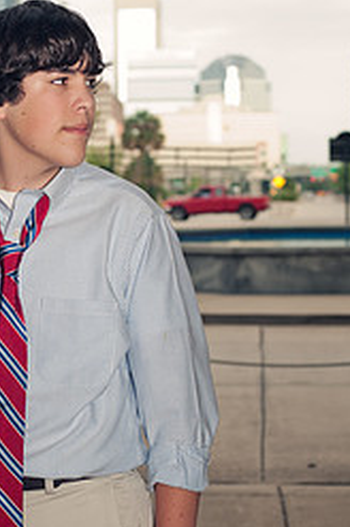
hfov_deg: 14.9
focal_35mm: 91
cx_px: 63
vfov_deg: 22.4
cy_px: 215
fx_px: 1331
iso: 320
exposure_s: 1/250
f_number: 4.5
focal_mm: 50
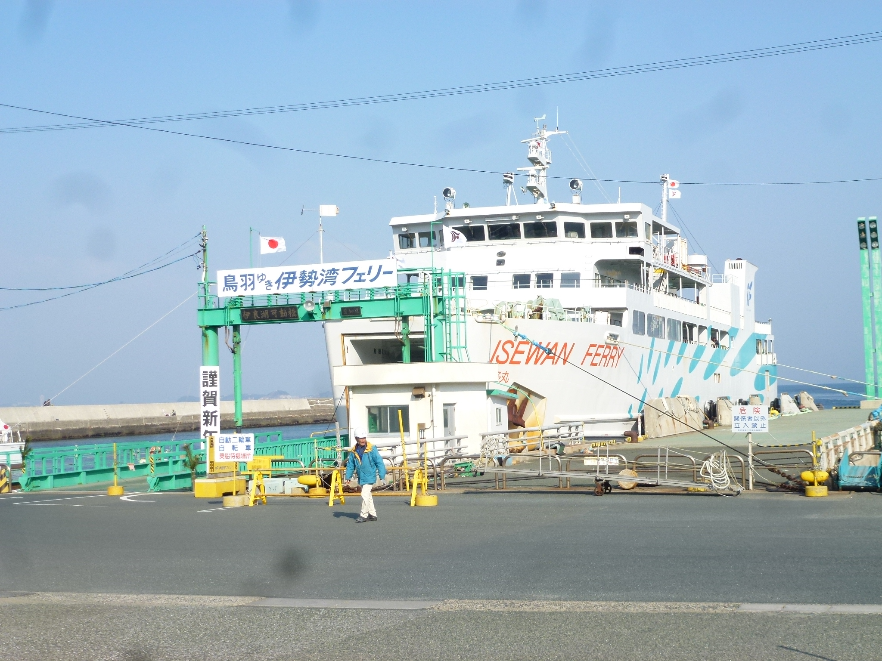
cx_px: 441
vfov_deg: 28.0
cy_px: 330
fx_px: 1325
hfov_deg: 36.8
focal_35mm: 52
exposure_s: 1/640
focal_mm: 9.4
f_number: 4.3
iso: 100
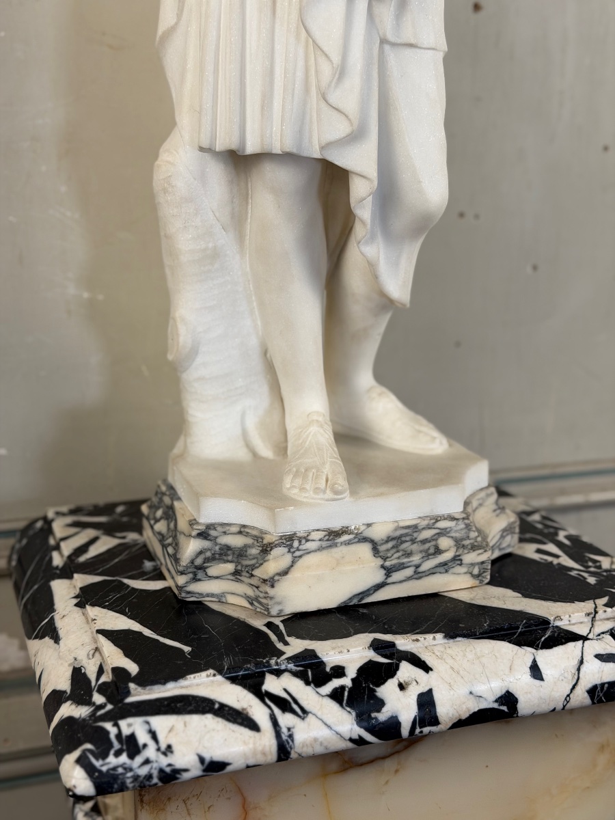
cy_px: 410
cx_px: 308
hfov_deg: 30.3
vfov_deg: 39.7
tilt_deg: -15.0
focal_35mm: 48
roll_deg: -1.3
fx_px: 1137
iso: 80
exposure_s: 1/100
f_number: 1.78
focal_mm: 6.76
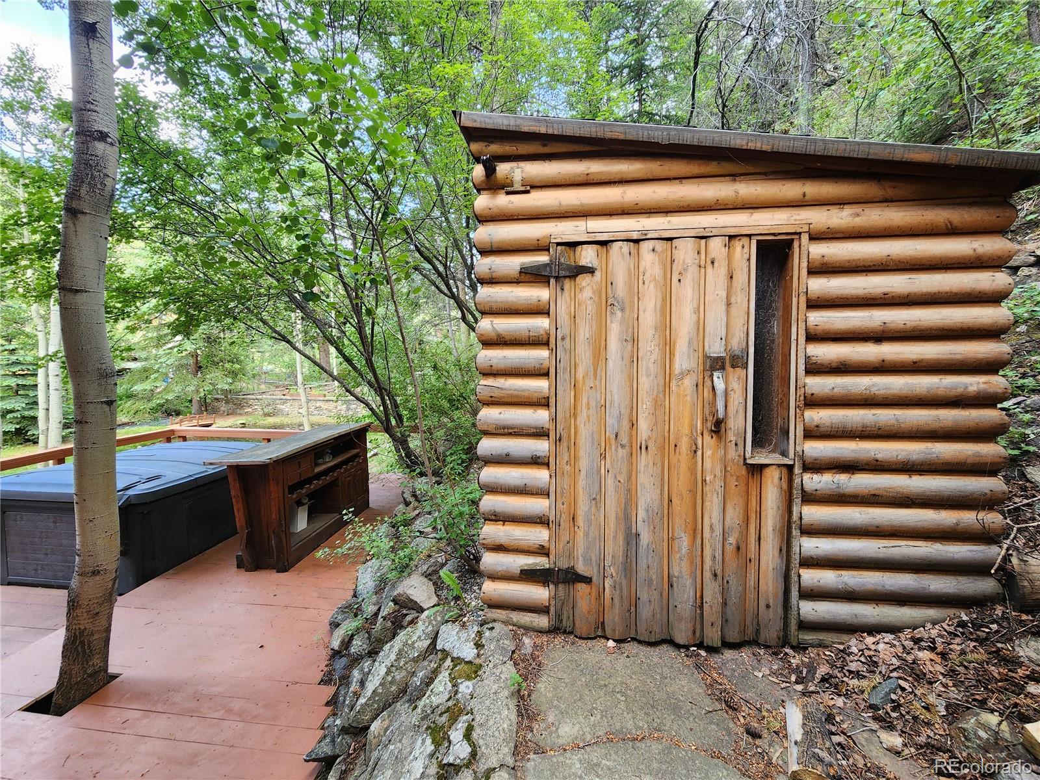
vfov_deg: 89.9
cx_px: 520
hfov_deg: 106.2
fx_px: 391
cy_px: 390
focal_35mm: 13
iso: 125
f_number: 2.2
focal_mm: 2.2
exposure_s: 1/60
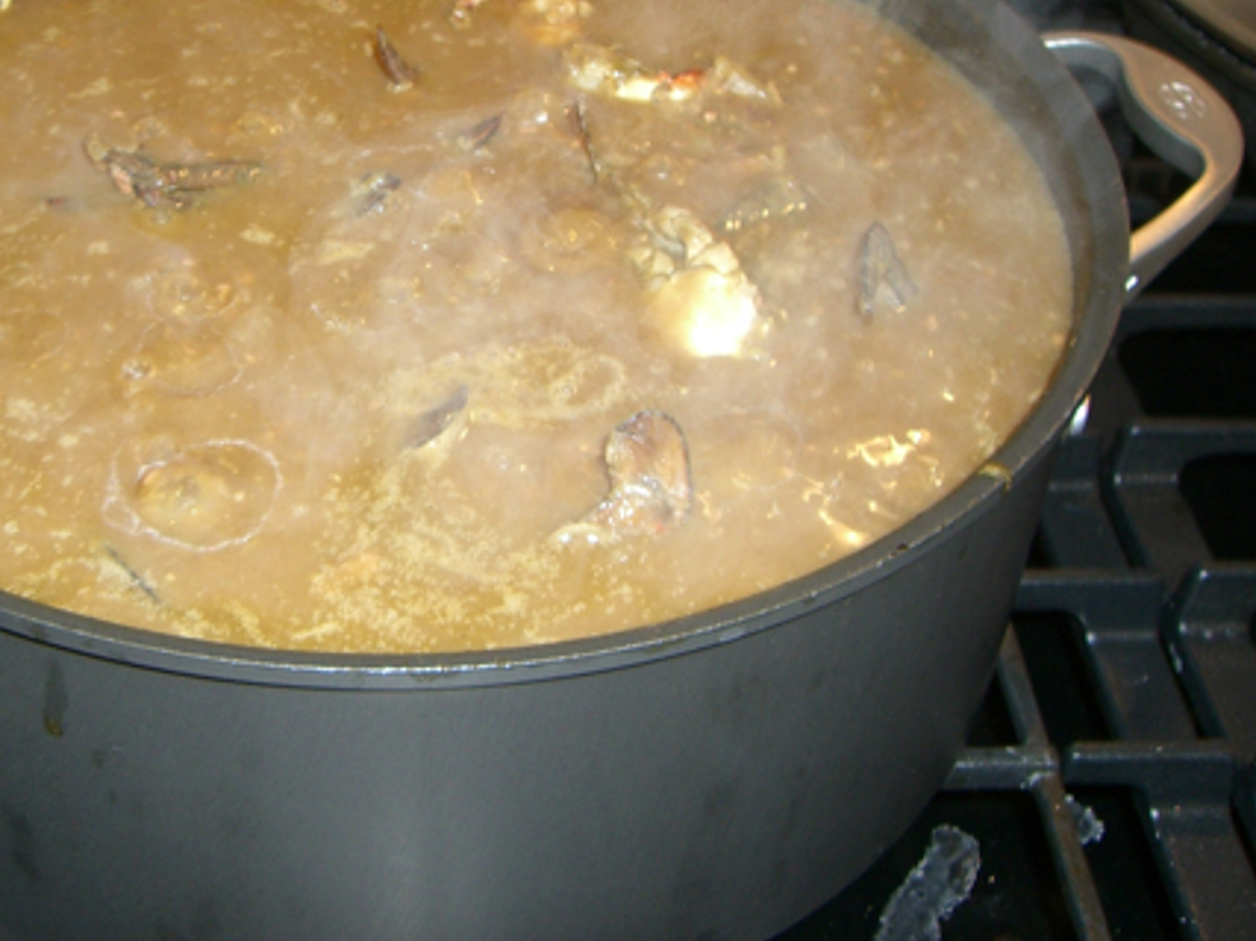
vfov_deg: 25.4
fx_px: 2068
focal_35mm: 57
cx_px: 409
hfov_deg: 33.5
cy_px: 238
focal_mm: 6.2
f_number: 2.7
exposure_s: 1/60
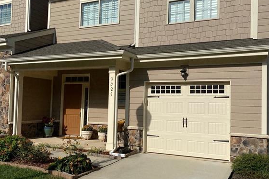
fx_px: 276
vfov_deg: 35.9
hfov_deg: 51.9
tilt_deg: +4.2
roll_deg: -1.1
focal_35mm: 37
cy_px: 92
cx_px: 135
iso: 32
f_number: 1.8
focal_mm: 4.25
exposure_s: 1/6410
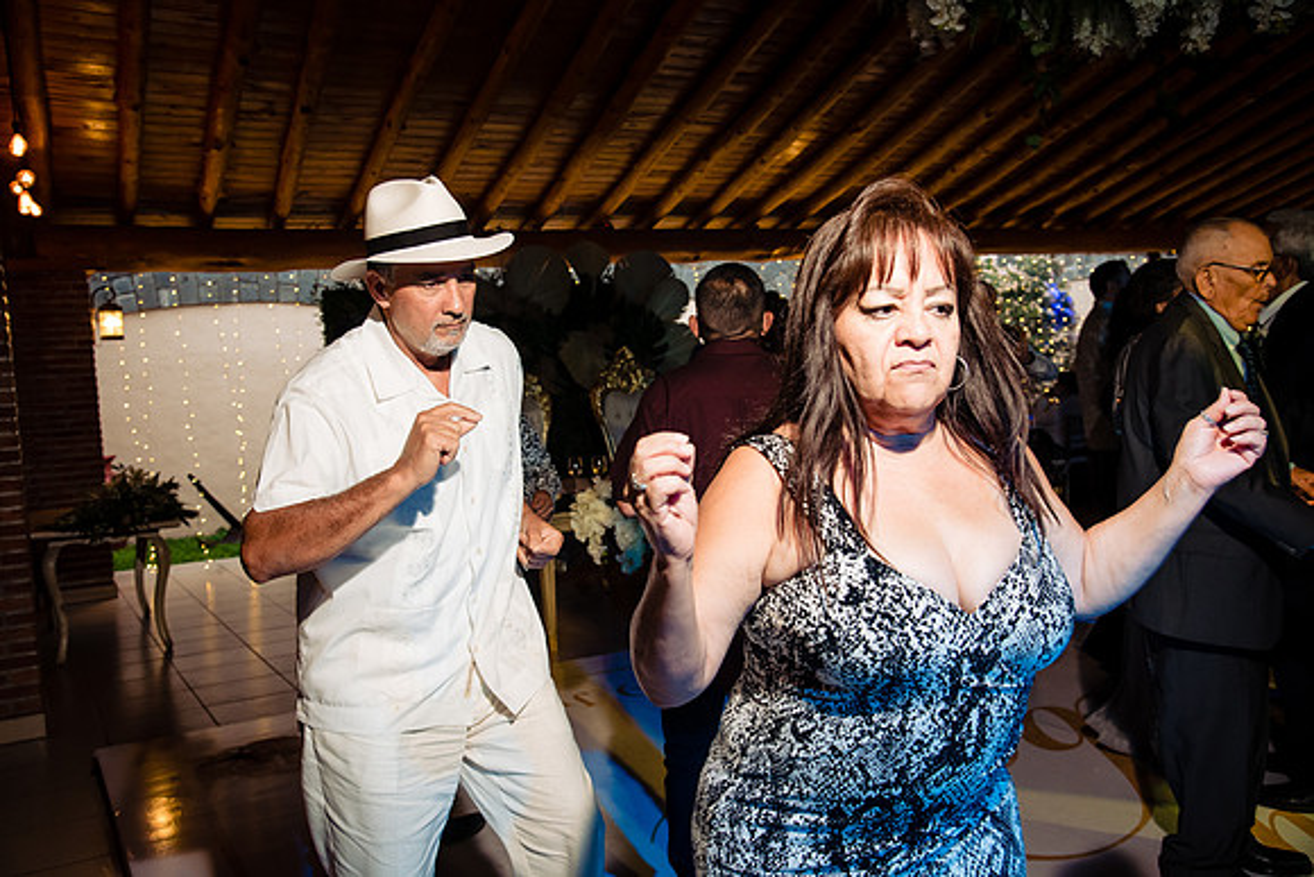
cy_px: 438
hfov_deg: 58.7
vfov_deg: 41.1
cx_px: 657
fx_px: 1168
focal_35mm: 32
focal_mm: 32
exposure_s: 1/125
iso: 2000
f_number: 6.3
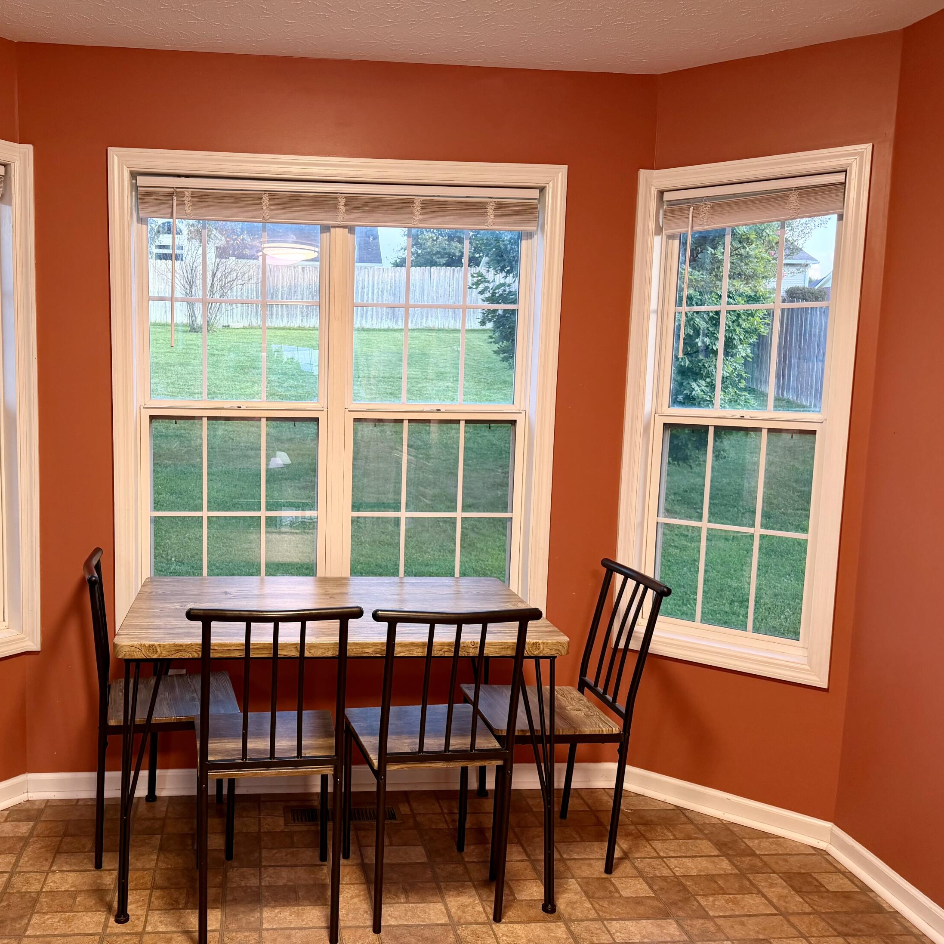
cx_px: 327
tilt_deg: -7.5
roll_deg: -1.2
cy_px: 477
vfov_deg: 55.6
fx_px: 895
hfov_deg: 54.7
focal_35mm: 29
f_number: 1.78
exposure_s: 1/60
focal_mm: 6.76
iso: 200
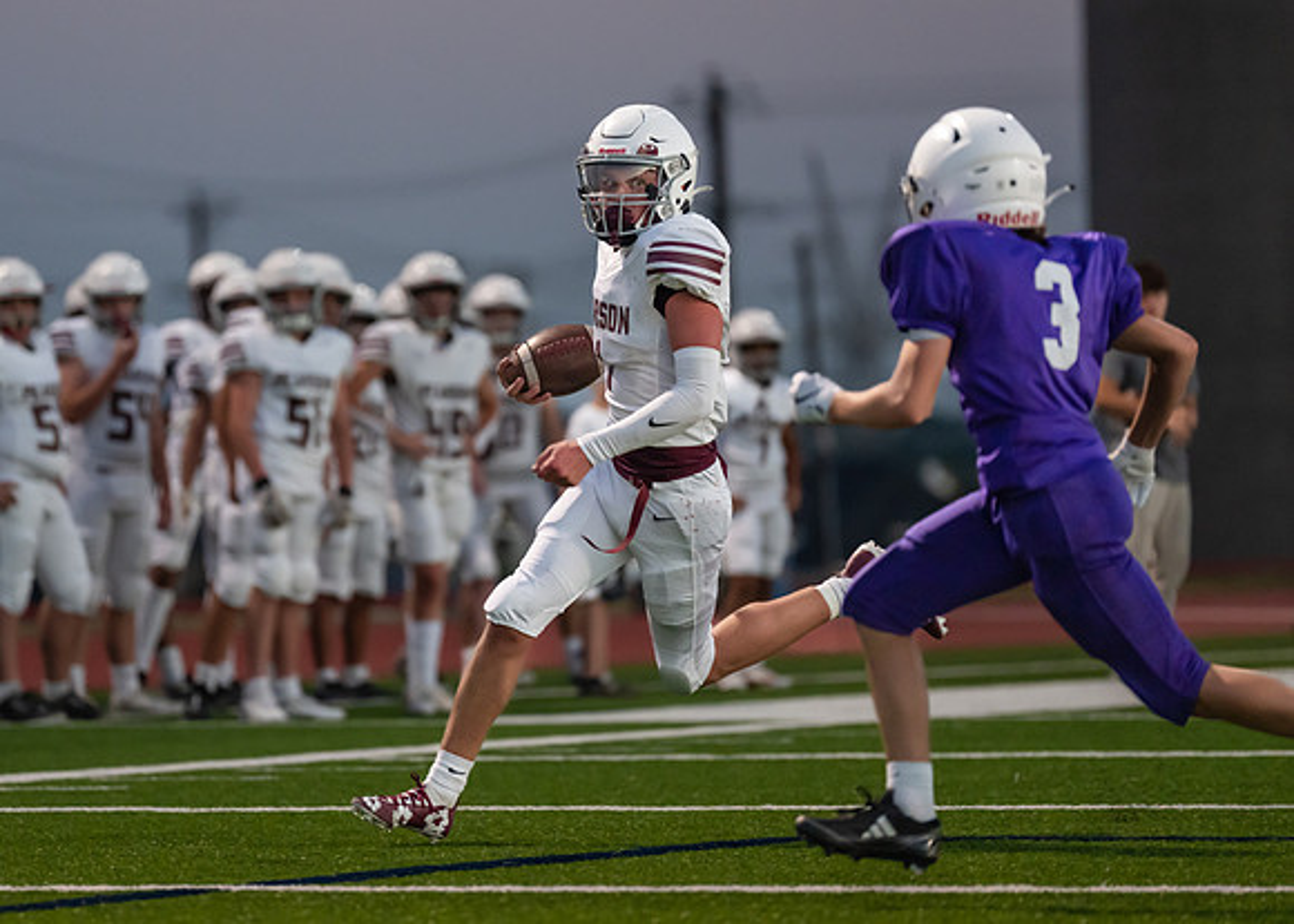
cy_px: 426
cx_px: 464
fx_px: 9259
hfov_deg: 8.0
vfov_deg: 5.7
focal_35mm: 252
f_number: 2.8
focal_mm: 200
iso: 3200
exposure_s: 1/1250
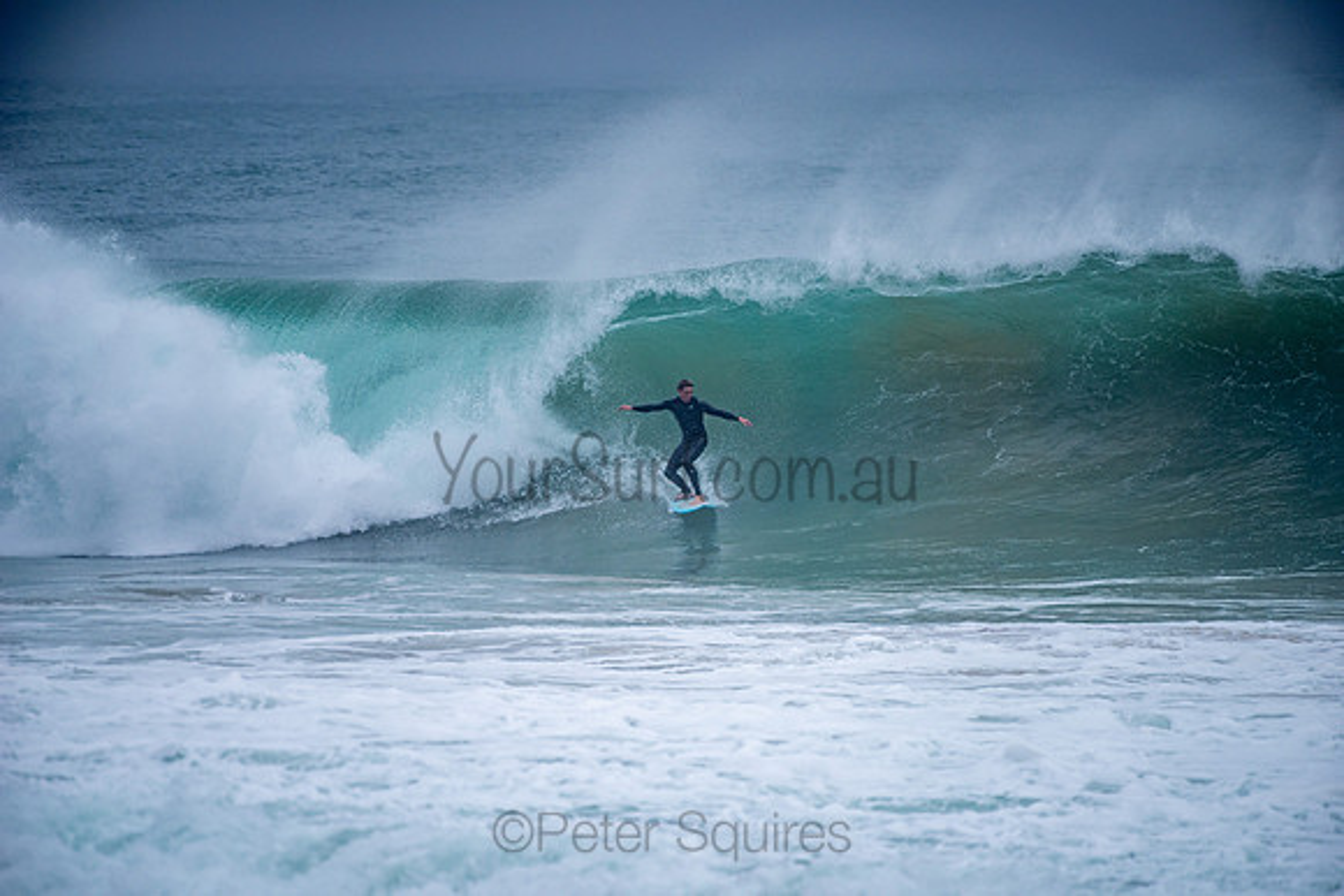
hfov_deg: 4.1
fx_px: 18670
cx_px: 672
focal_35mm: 500
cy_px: 448
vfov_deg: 2.8
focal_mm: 500
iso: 220
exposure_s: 1/1000
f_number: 5.6
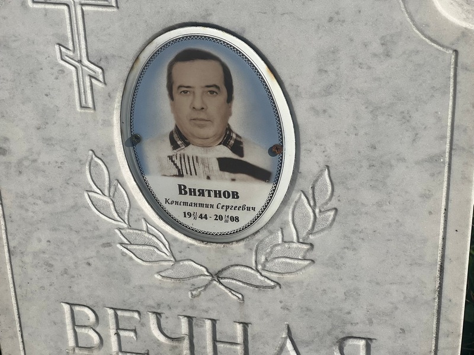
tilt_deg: -30.9
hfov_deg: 25.3
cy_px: 178
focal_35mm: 77
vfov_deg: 19.1
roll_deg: +5.1
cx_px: 237
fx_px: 1054
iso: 32
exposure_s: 1/1754
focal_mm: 9
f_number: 2.8
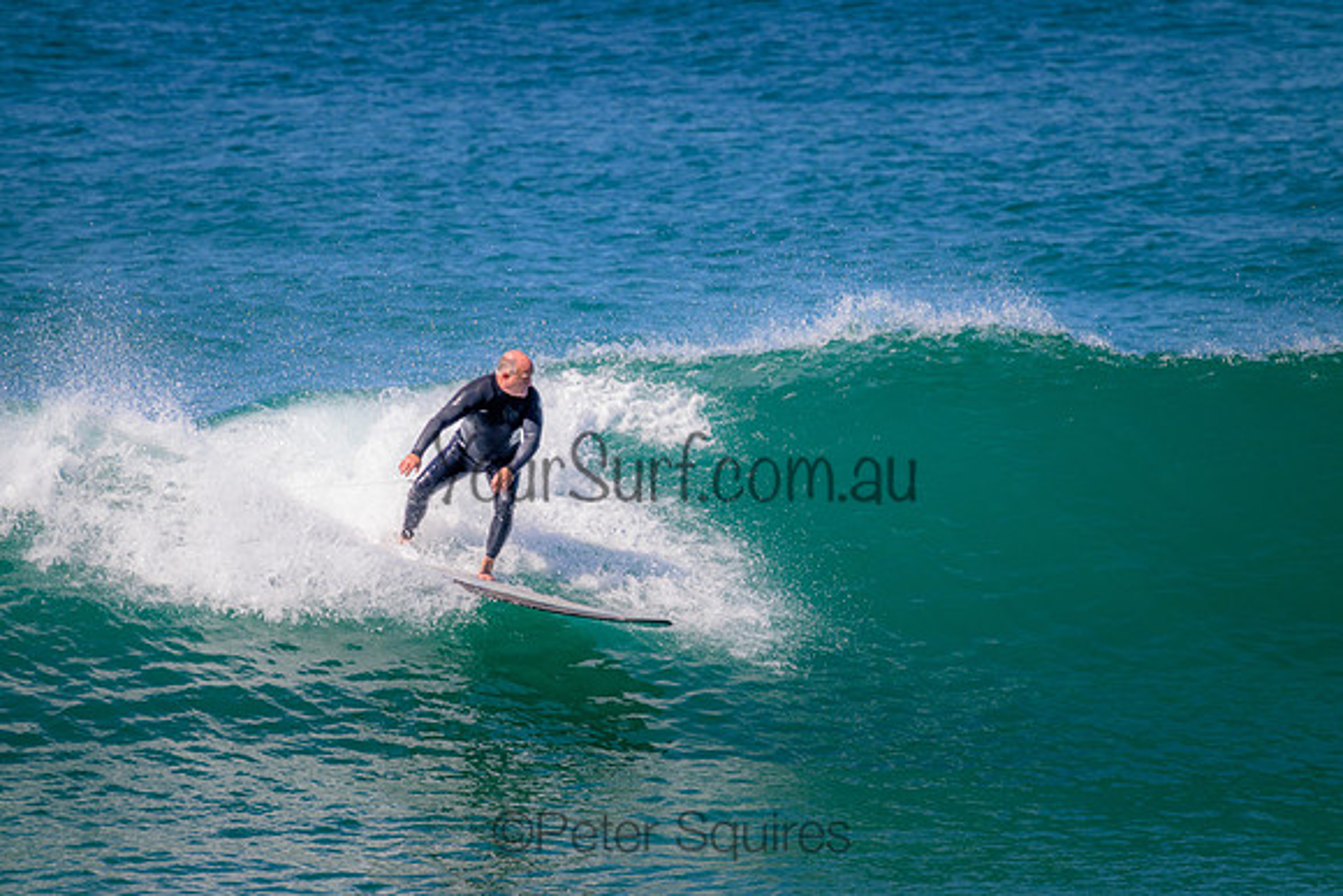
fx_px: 29850
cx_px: 672
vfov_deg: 1.7
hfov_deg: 2.6
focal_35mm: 800
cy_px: 448
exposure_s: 1/1000
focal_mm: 800
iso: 720
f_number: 11
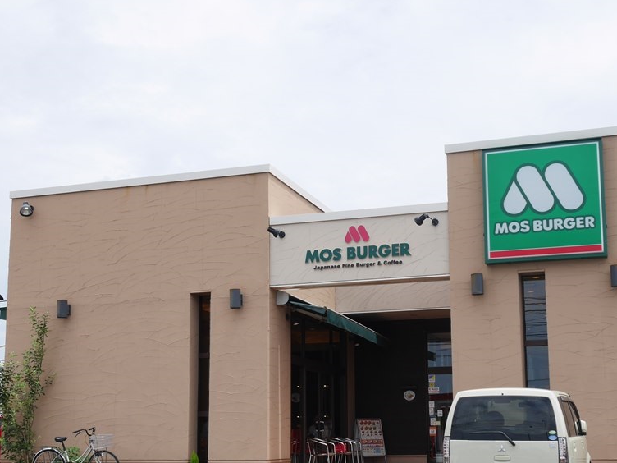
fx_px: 873
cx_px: 338
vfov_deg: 29.5
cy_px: 305
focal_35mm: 49
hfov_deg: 38.9
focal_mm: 18
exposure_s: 1/400
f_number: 9
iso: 200
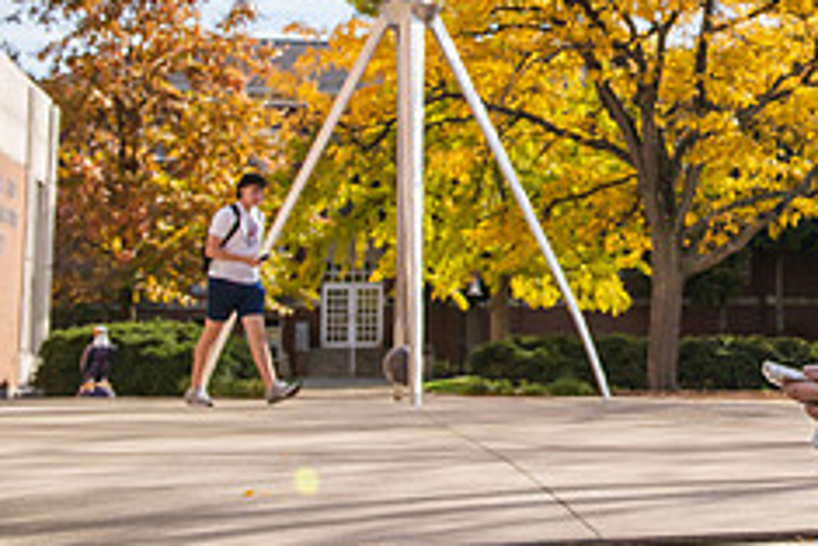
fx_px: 1796
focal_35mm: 79
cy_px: 96
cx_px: 811
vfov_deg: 17.1
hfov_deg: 24.5
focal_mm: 32
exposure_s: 1/320
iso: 320
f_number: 7.1
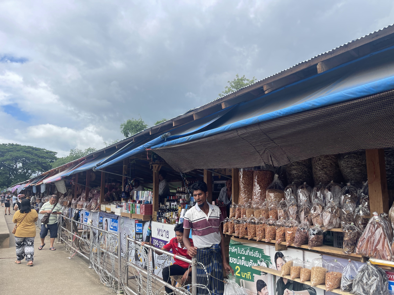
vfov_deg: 54.9
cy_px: 148
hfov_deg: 69.4
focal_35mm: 25
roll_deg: +3.0
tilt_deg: +7.5
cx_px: 197
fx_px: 285
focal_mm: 5.1
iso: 32
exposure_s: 1/2545
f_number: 1.6
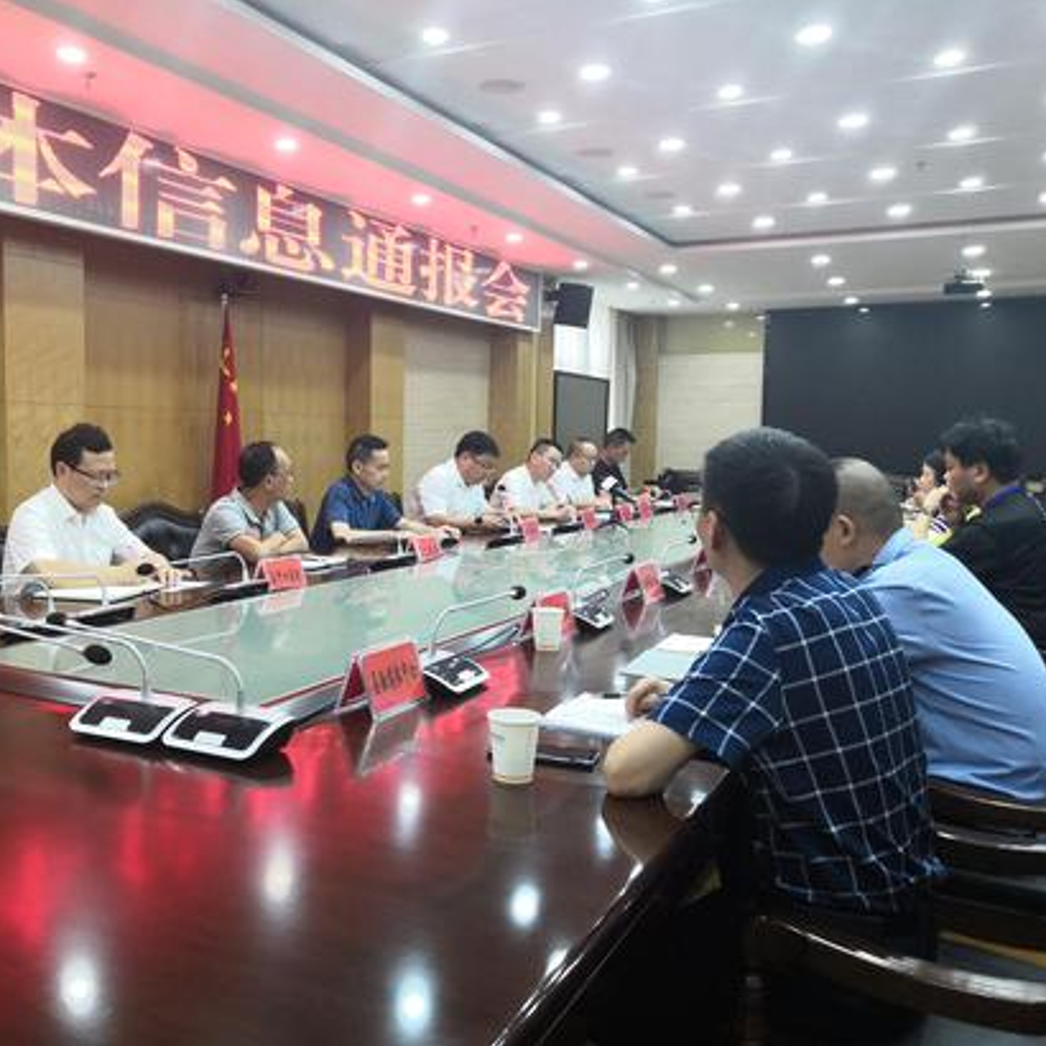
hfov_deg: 50.6
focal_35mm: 32
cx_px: 390
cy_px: 523
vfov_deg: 51.1
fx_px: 1094
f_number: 1.8
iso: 200
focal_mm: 3.95
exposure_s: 1/50
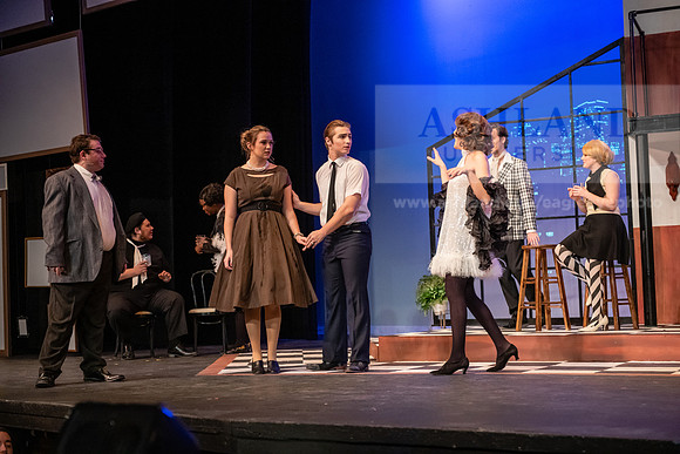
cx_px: 340
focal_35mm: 60
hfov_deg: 33.4
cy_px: 227
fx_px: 1134
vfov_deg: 22.6
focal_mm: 60
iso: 4000
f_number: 3.2
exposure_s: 1/200
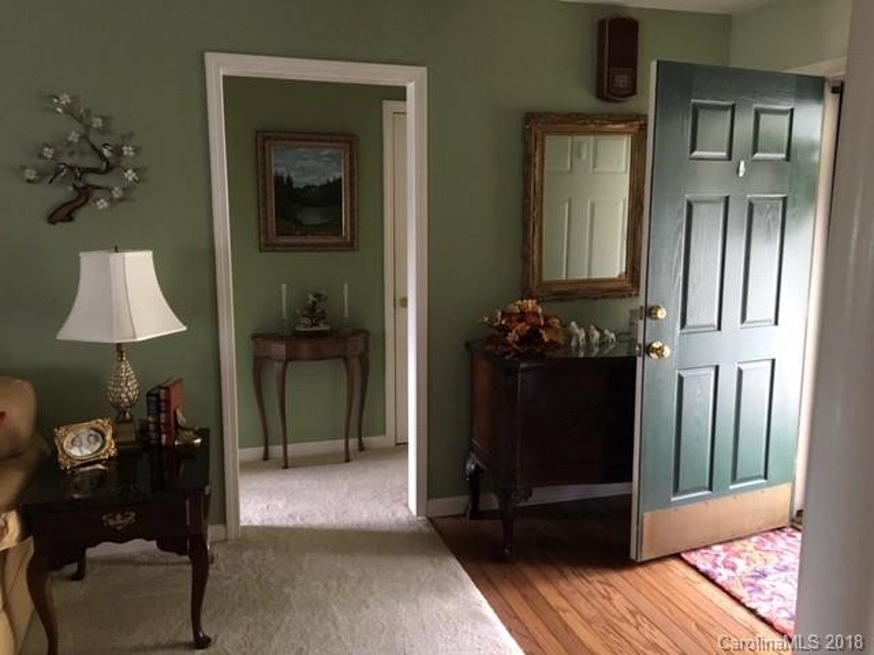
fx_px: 732
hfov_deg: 61.7
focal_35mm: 29
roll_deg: +0.4
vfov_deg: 48.2
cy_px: 328
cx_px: 437
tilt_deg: -8.5
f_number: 2.2
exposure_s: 1/15
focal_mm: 4.15
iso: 200
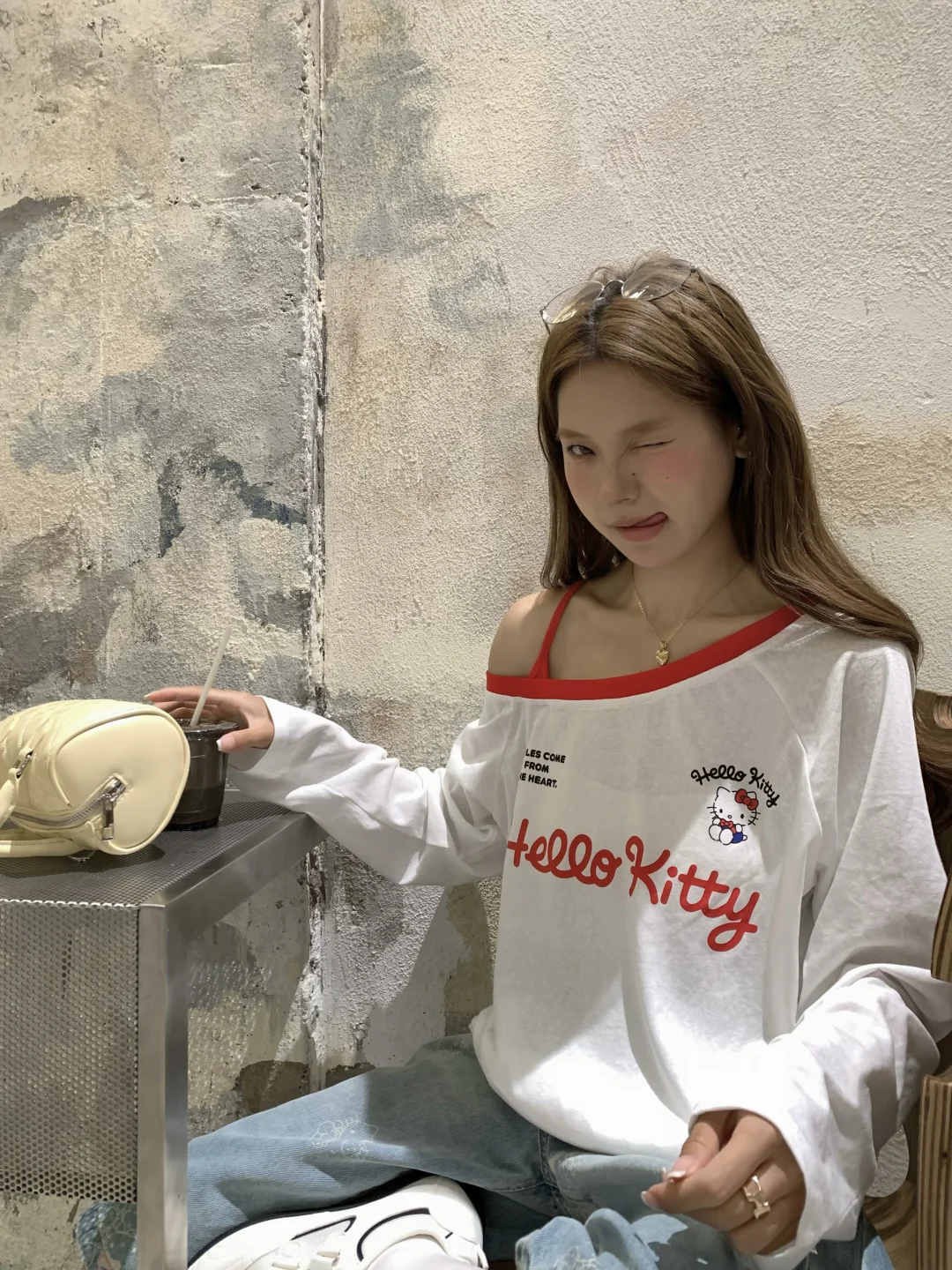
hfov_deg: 53.1
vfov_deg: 67.3
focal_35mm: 26
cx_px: 476
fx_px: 953
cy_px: 635
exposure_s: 1/50
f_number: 1.8
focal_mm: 4.25
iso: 125
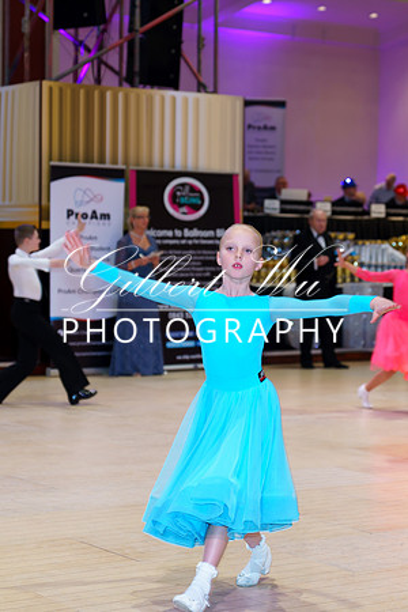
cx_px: 242
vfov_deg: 23.7
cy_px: 306
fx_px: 1456
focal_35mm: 86
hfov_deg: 15.9
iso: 400
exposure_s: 1/100
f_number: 2.8
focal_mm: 57
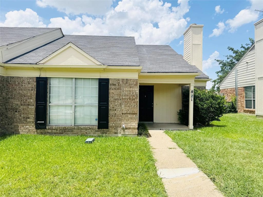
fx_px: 182
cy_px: 98
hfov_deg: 71.6
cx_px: 132
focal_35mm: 24
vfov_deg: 56.8
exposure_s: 1/5814
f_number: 1.78
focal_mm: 6.76
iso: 80
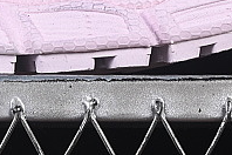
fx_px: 2636
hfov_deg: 5.0
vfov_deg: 3.3
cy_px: -191
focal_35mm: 409
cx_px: -95
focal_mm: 50
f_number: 8
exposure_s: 1/80
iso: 160
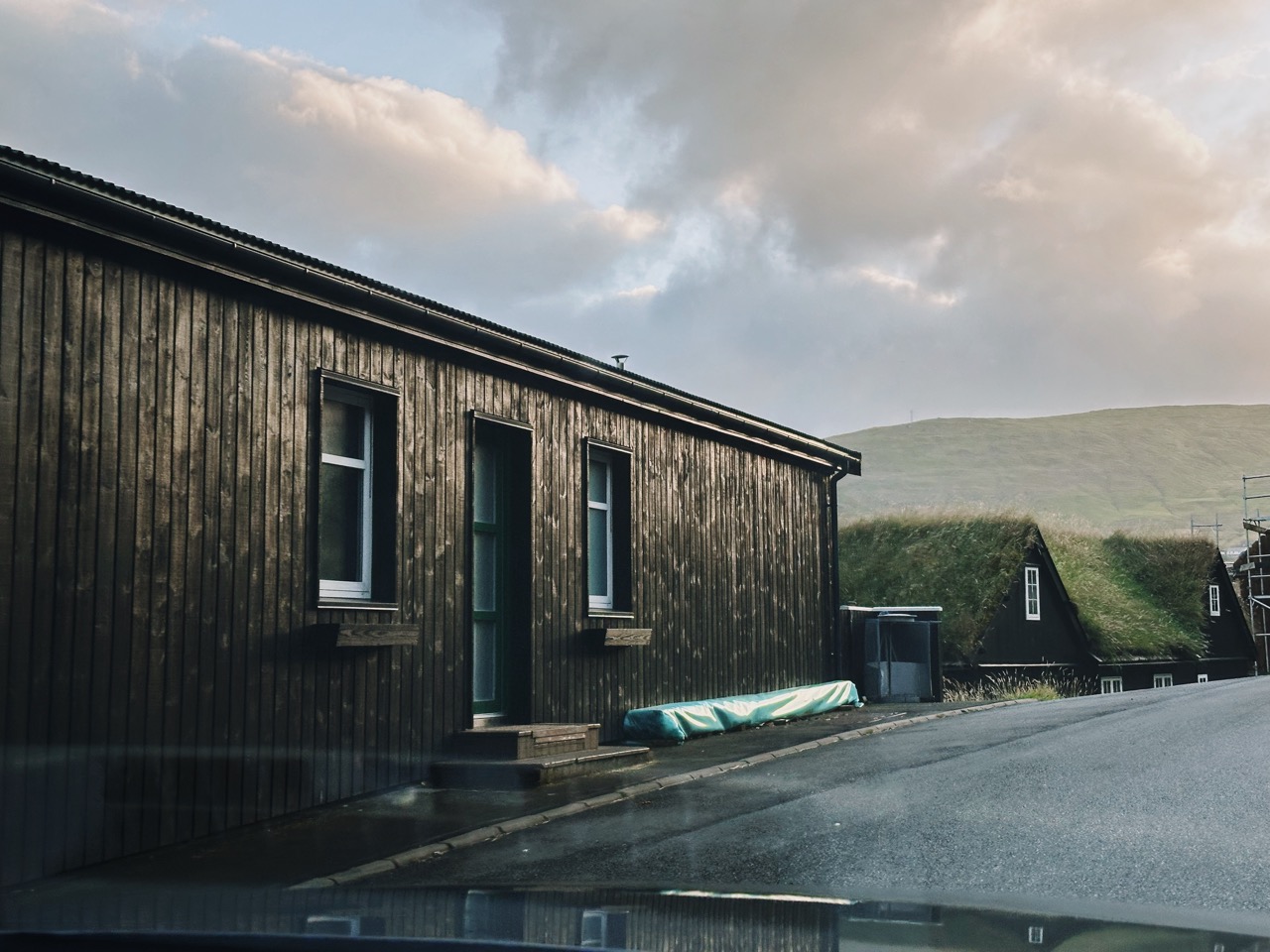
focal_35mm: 48
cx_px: 635
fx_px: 1761
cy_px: 476
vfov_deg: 30.3
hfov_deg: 39.7
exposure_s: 1/571
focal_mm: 6.86
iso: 64
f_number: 1.78
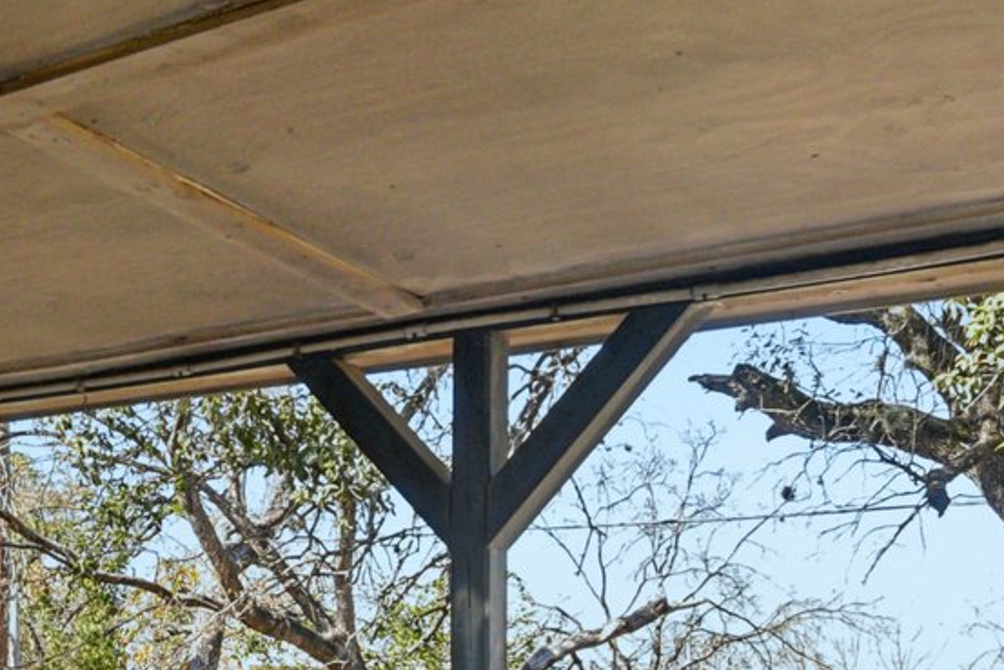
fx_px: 1757
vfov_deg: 20.6
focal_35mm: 63
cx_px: 196
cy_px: 731
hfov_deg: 31.1
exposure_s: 1/160
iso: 400
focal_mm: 17
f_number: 8
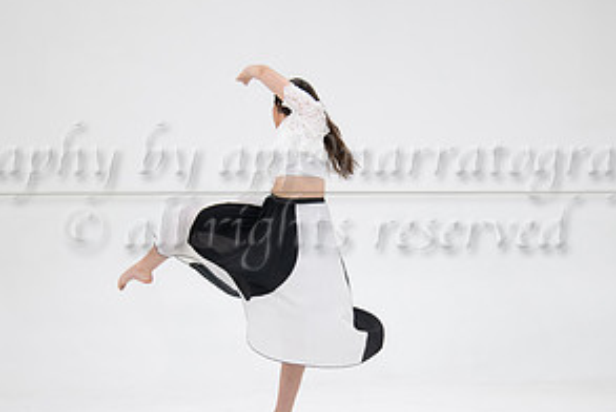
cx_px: 290
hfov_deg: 22.4
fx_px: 1559
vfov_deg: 15.1
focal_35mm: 91
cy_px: 190
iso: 400
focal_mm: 46
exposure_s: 1/500
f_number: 4
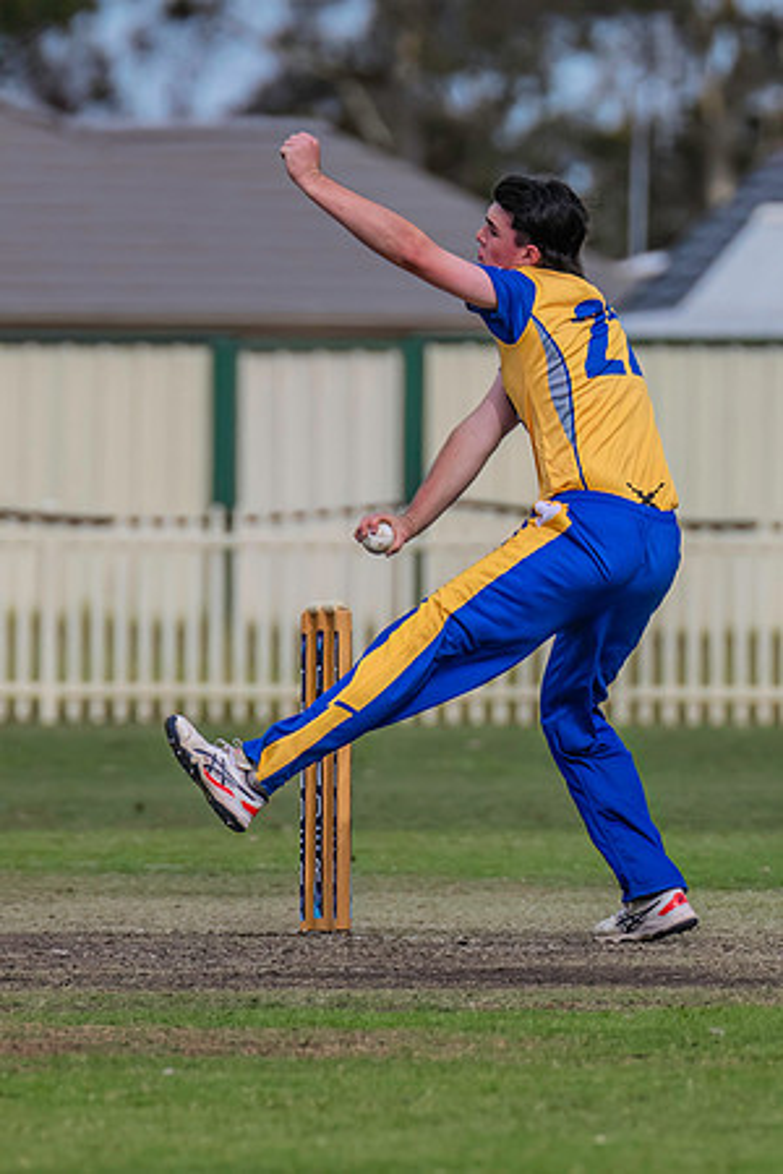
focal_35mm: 904
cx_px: 741
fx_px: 29505
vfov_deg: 2.3
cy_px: 650
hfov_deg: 1.5
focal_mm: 500
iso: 800
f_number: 7.1
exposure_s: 1/2500
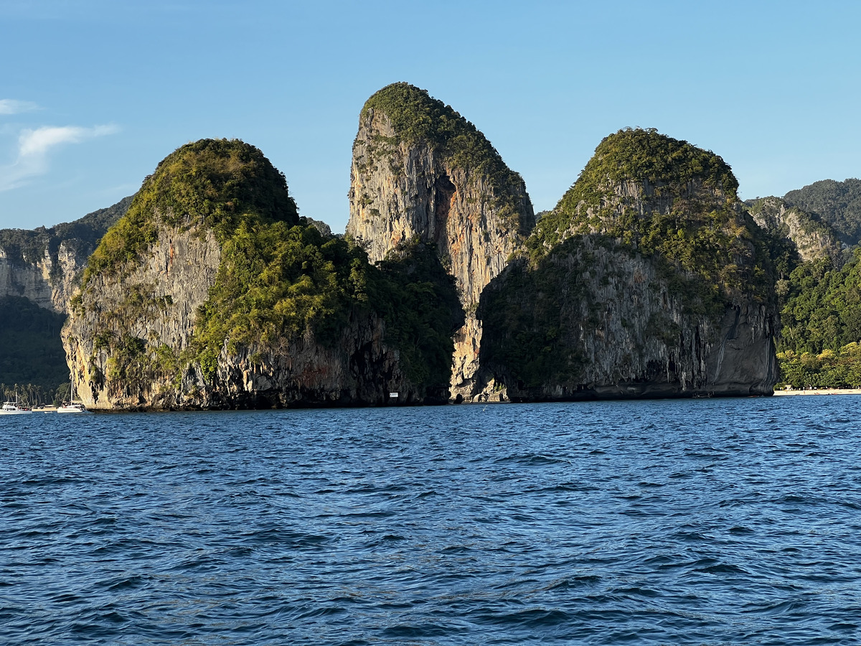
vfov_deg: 19.1
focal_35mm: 77
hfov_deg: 25.3
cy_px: 323
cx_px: 430
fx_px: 1915
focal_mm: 9
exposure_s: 1/266
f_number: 2.8
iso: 32
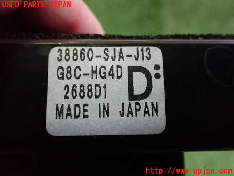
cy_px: 88
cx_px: 117
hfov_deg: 60.0
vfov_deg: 46.8
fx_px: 203
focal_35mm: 30
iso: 800
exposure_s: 1/100
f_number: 2.3
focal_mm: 5.4
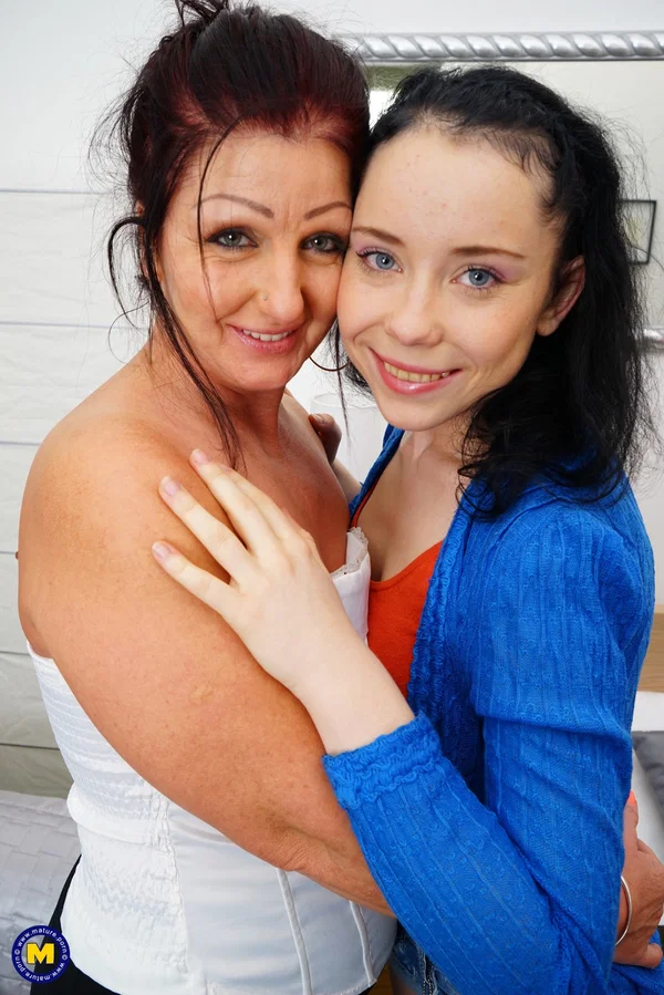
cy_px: 498
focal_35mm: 29
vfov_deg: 63.6
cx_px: 332
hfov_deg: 45.0
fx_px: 802
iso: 200
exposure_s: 1/25
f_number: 8
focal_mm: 29
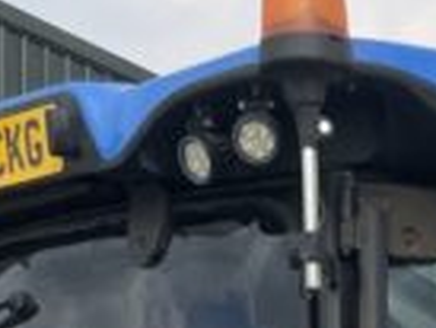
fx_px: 2736
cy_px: 936
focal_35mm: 217
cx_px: 630
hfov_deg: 8.9
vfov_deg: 6.4
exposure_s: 1/816
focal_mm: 3
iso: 16
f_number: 1.8
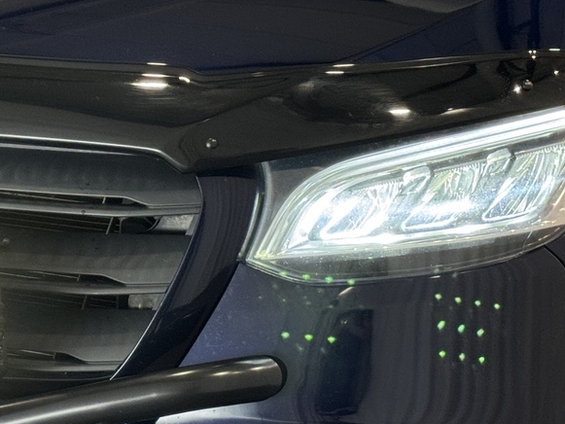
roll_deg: -0.5
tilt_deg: -11.9
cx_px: 126
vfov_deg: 12.4
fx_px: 1943
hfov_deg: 16.4
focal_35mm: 119
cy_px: 281
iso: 50
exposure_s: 1/100
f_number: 1.78
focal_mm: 6.76
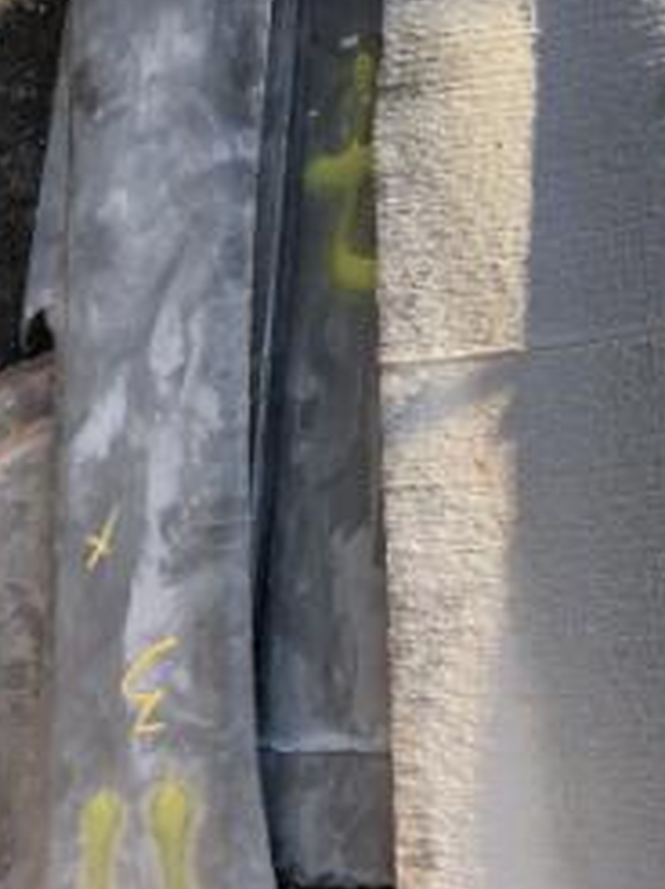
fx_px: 1309
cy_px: 463
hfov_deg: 28.5
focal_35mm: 51
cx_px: 329
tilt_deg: -65.8
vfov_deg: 37.5
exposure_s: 1/292
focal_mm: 3.99
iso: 20
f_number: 1.8
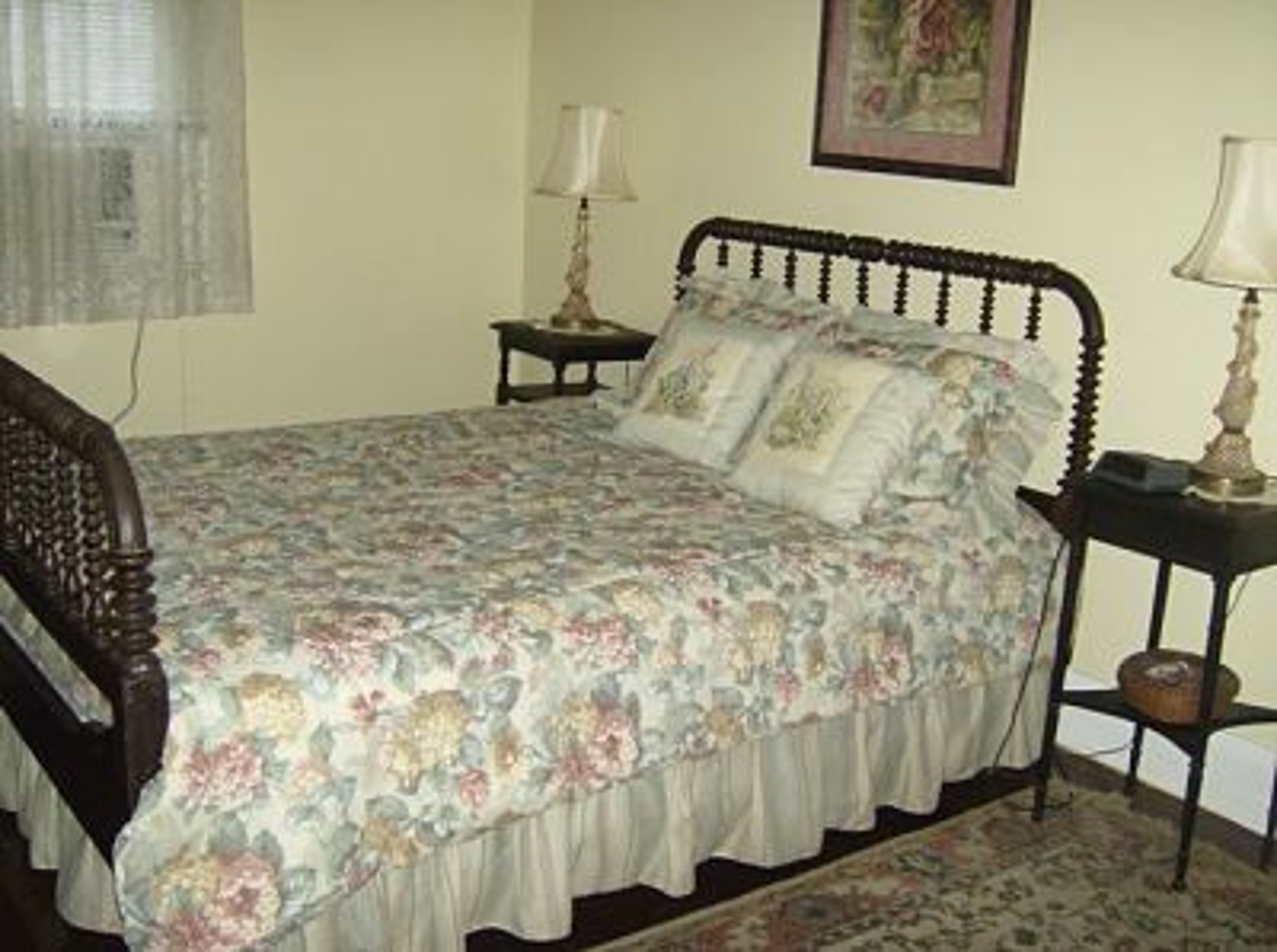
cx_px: 638
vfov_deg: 39.5
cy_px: 476
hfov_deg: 51.5
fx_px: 1325
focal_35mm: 36
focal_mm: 6
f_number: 2.8
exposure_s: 1/60
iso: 200
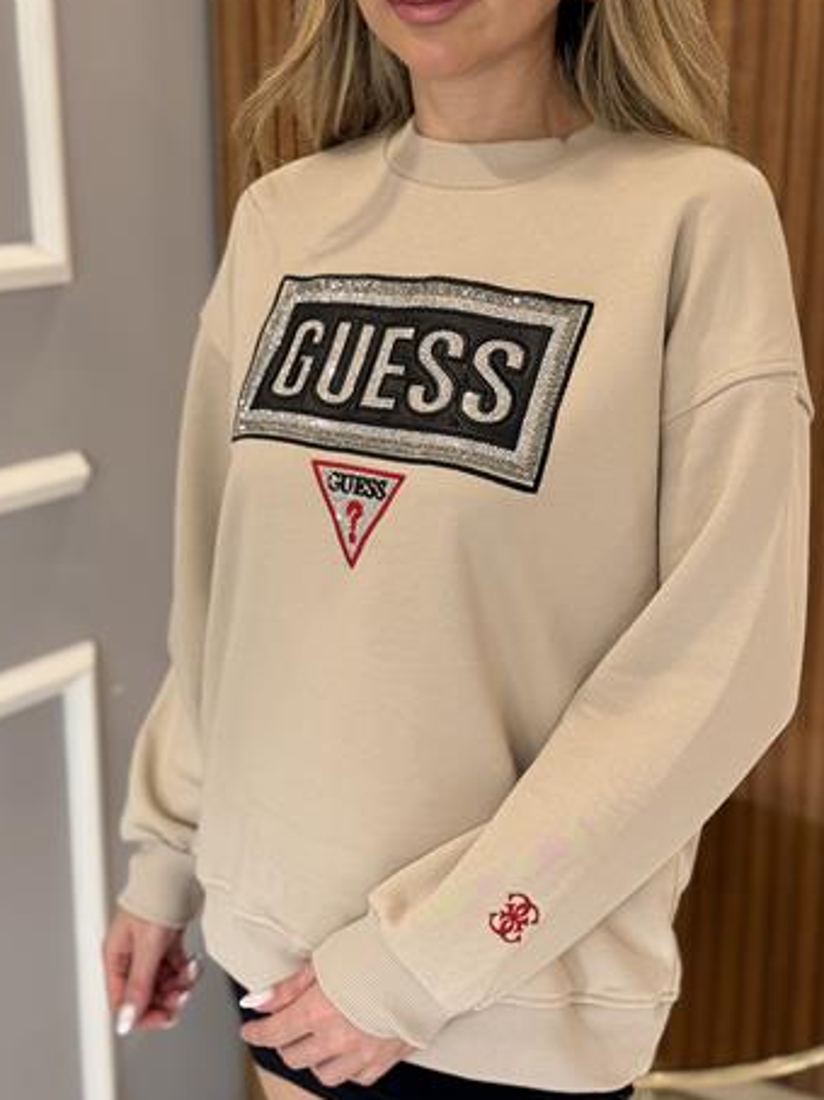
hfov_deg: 26.5
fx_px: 1747
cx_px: 446
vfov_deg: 34.9
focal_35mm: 55
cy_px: 594
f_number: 1.78
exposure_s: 1/61
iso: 100
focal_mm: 6.76
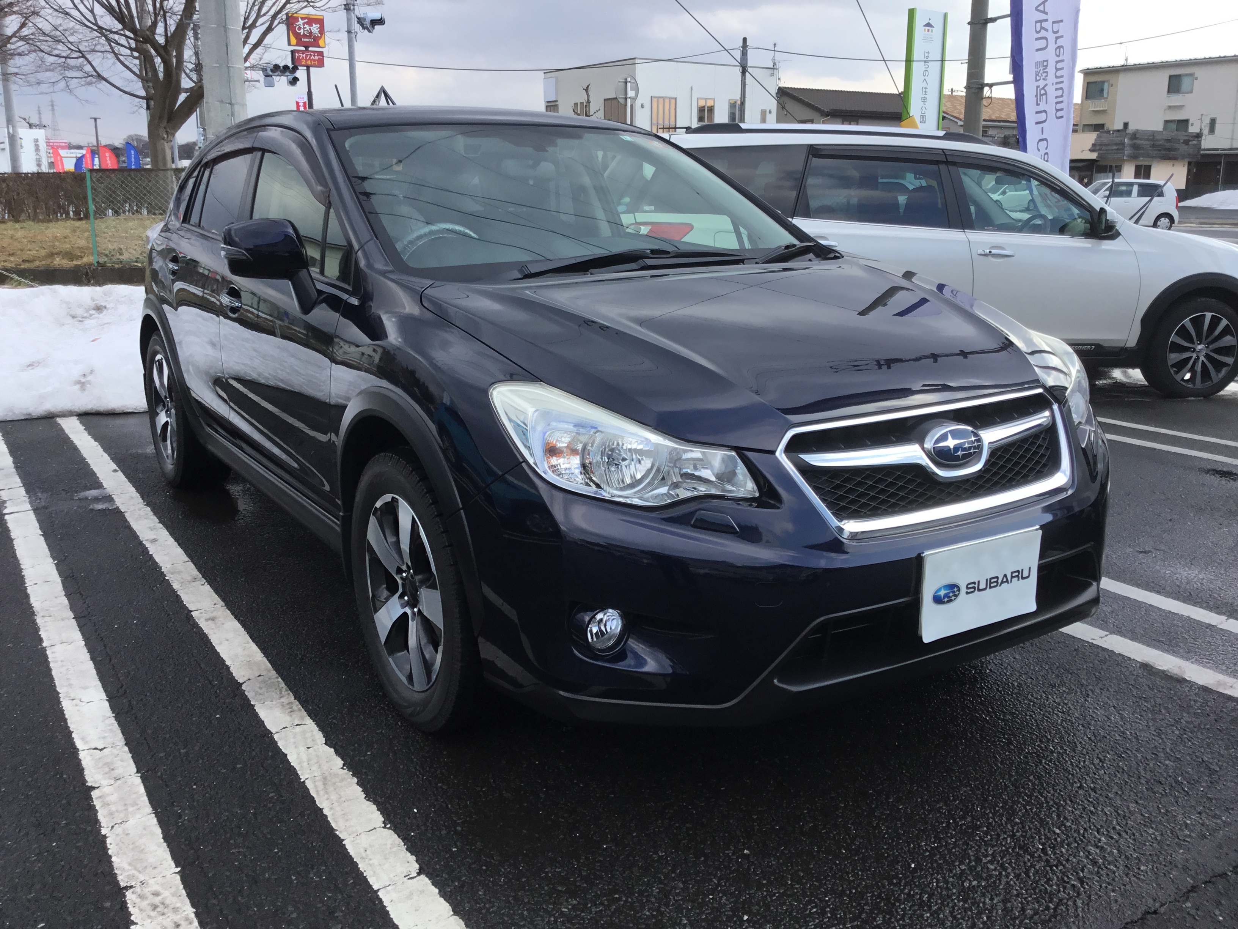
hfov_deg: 58.4
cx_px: 619
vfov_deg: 45.4
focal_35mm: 31
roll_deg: +0.3
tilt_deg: -13.4
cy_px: 464
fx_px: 1109
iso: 25
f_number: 2.4
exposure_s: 1/519
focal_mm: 3.3
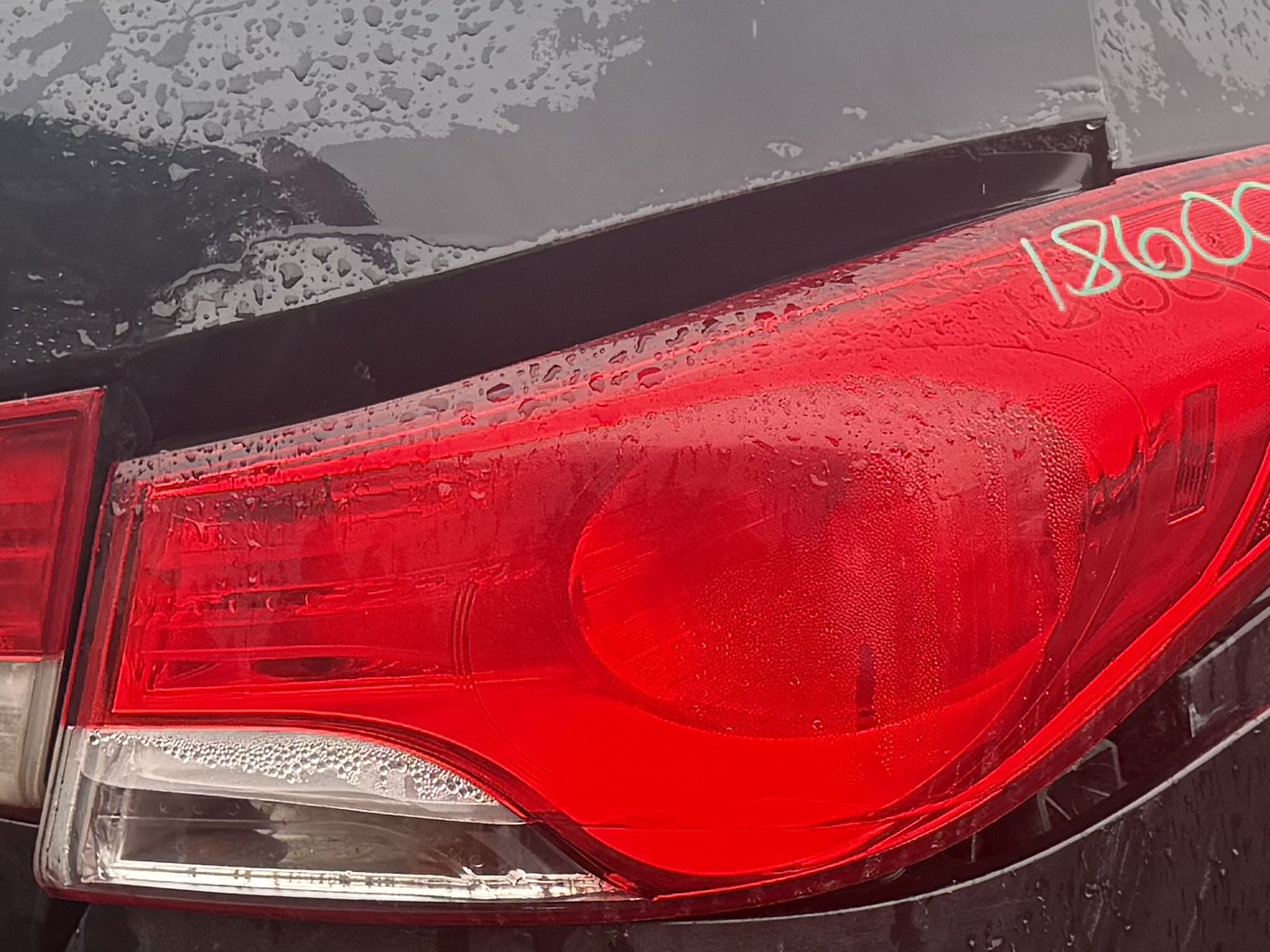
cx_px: 741
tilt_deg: -18.8
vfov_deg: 15.1
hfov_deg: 20.2
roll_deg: +0.2
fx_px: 3559
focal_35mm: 97
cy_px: 778
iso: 100
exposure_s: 1/858
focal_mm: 6.76
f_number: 1.78
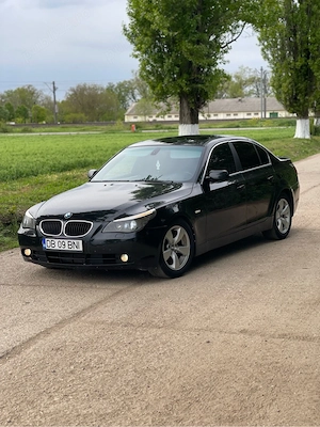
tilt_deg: -6.9
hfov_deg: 22.9
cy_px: 214
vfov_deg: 30.3
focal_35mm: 64
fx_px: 789
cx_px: 160
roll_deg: +1.9
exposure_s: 1/175
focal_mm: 7.5
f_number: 2.2
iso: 25
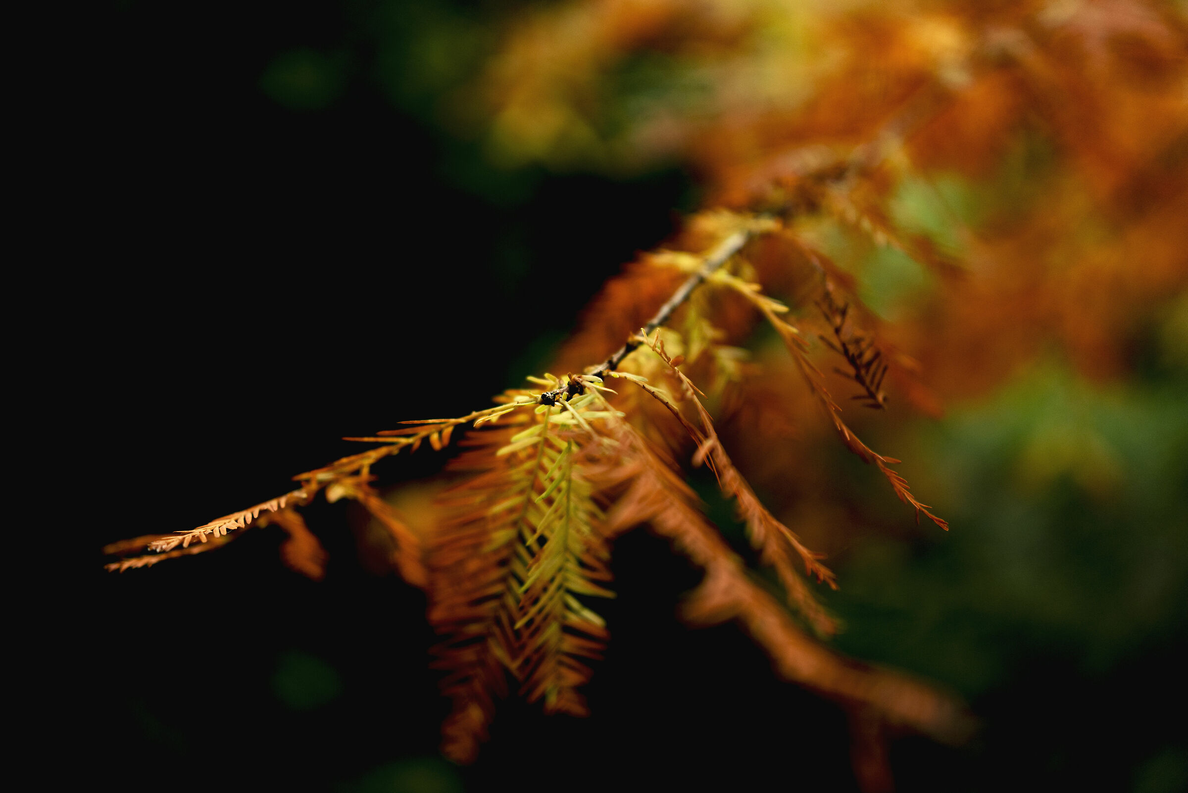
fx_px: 1155
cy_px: 396
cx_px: 594
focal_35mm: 35
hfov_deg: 54.4
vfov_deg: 37.9
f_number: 2
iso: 400
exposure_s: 1/800
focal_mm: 35
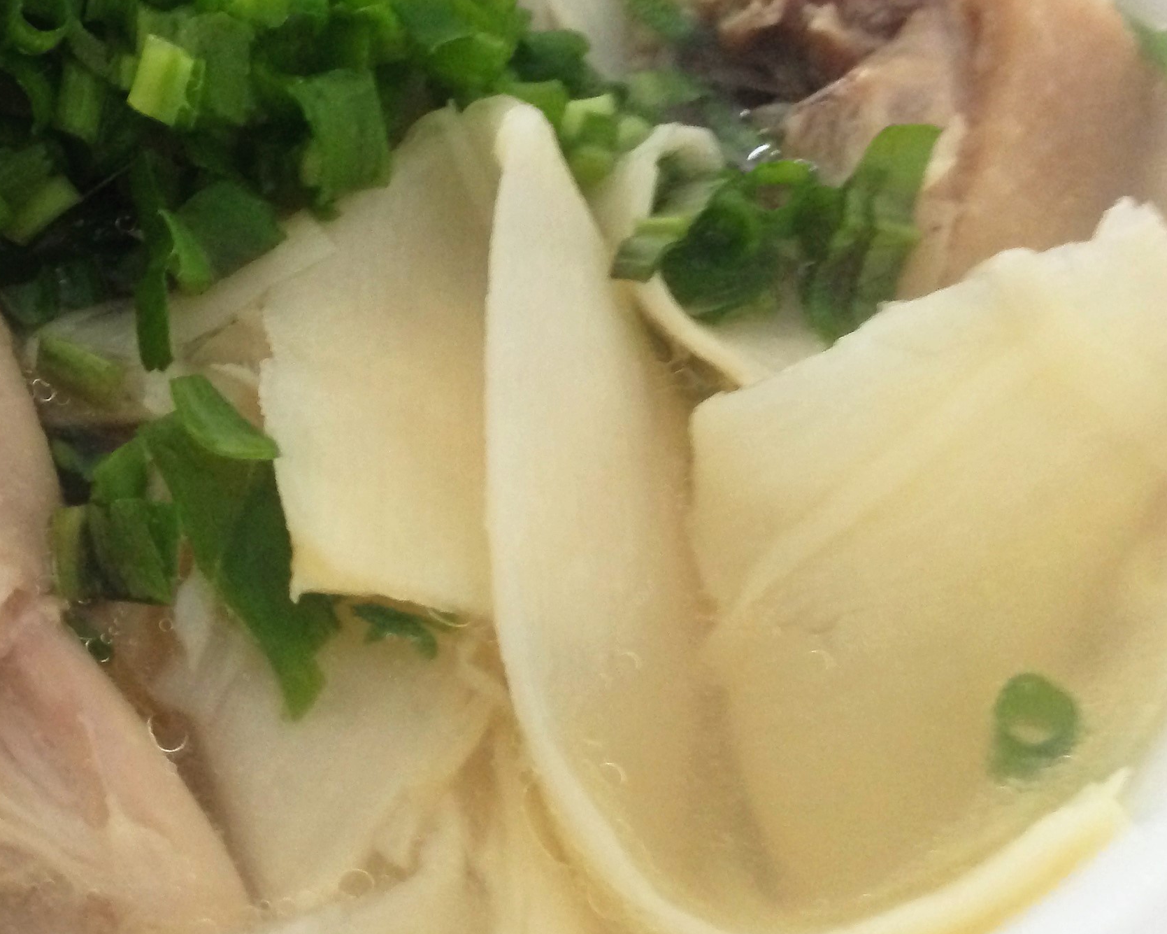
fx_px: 2176
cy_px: 217
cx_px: 106
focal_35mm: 63
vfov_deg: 23.9
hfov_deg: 28.8
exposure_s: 1/20
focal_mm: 4.12
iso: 200
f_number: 2.4
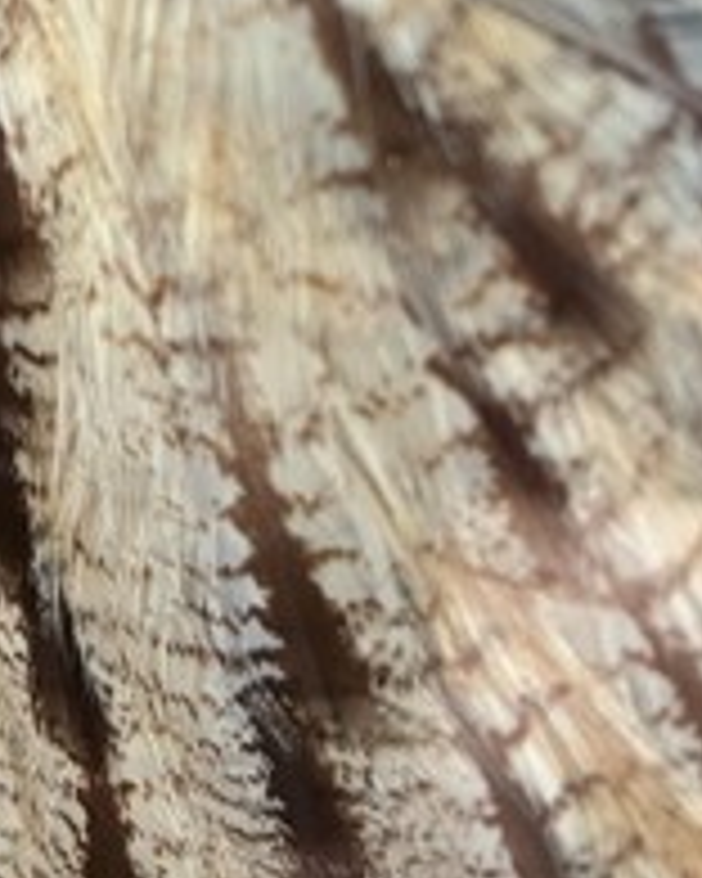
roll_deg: -3.6
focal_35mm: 52
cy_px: 23
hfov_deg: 28.7
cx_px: 180
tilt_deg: -14.0
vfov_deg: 33.3
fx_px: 1350
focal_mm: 5.1
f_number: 1.6
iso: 320
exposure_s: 1/50
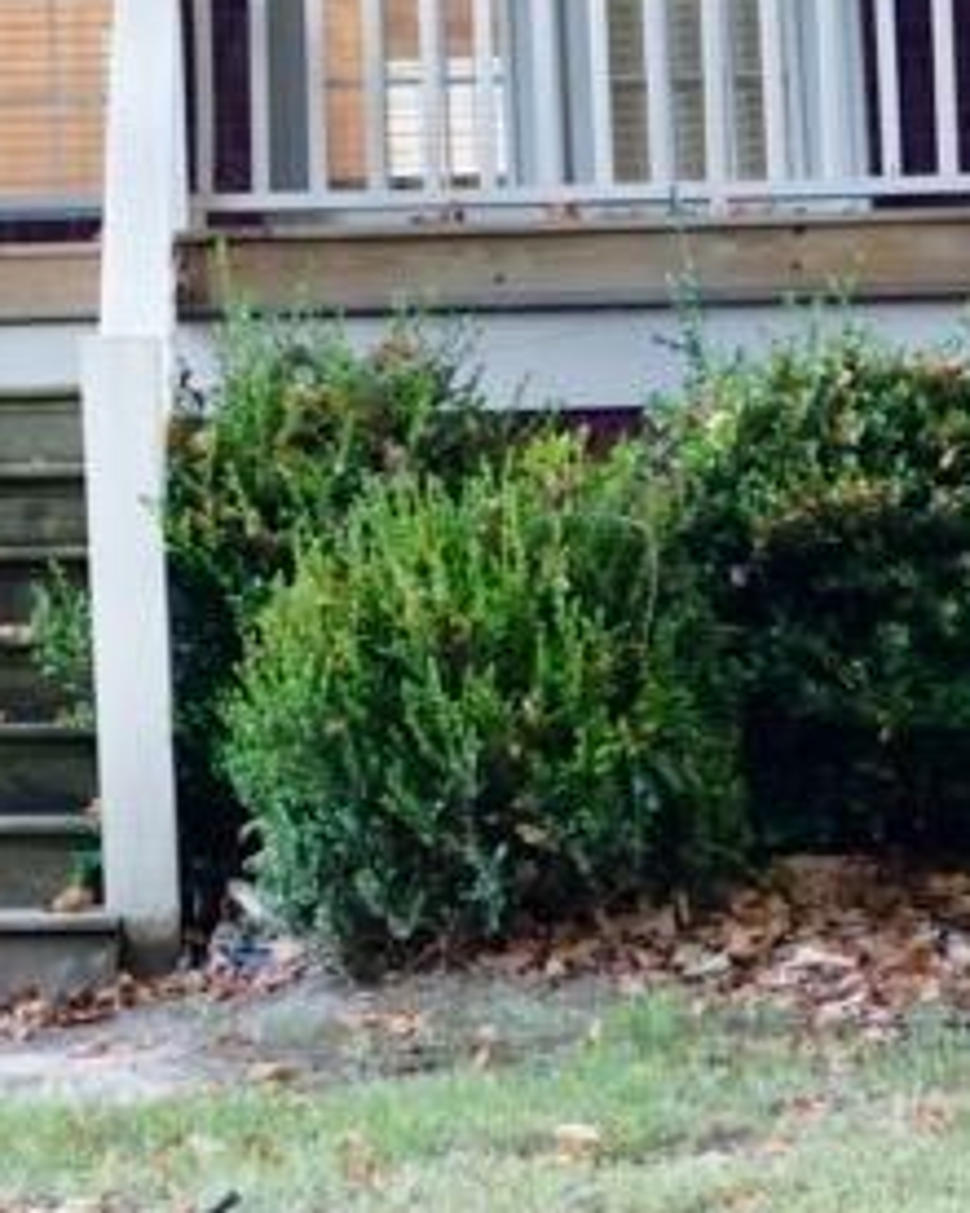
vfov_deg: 11.5
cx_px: -586
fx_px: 5742
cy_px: -719
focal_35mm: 160
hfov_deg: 9.3
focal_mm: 29
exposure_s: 1/250
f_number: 2.8
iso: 2000
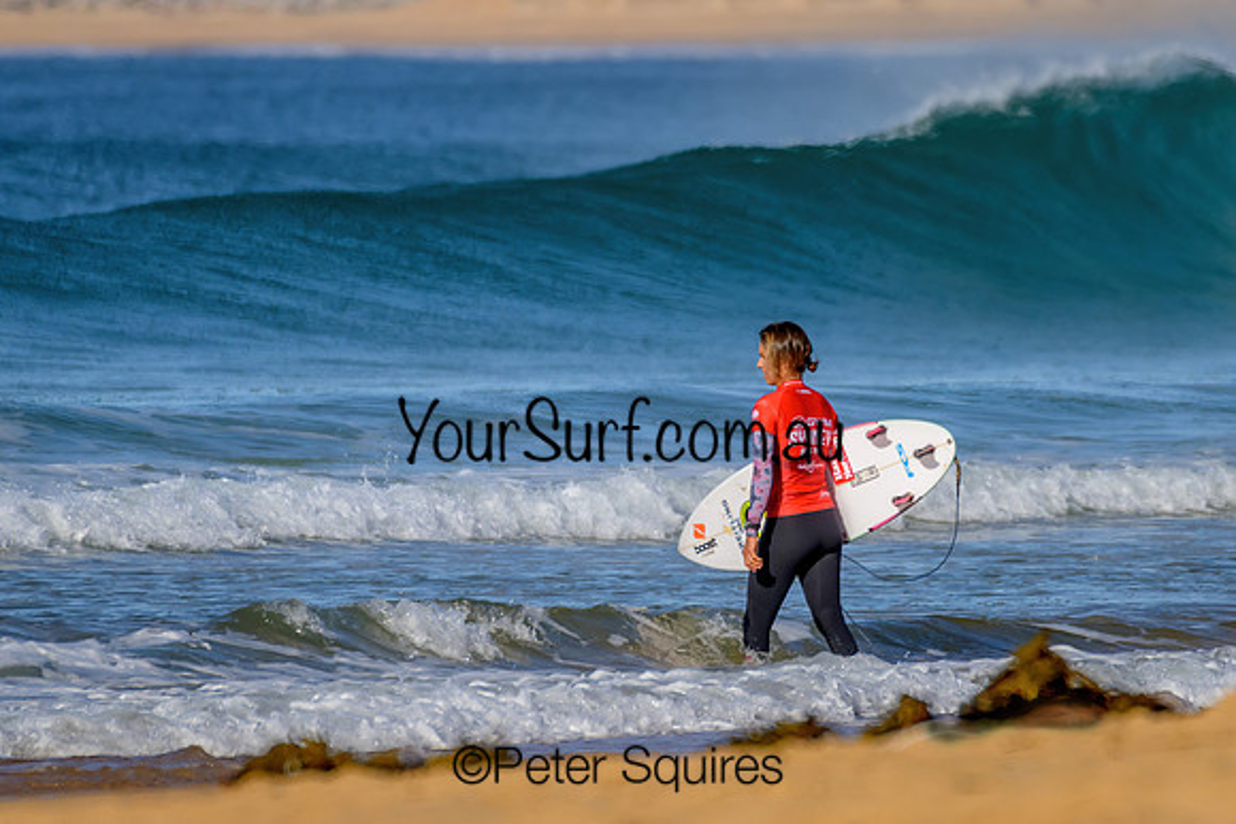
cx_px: 724
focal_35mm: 1172
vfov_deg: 1.2
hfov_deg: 1.8
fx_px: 40241
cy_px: 442
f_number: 11
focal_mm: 1000
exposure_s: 1/2500
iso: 1400
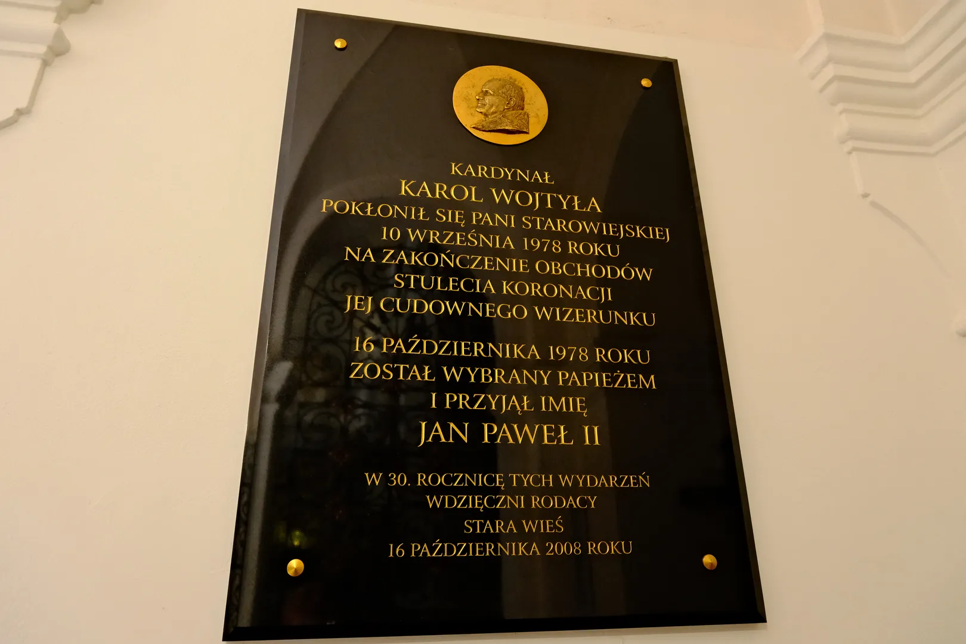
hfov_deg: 73.7
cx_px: 483
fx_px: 644
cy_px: 322
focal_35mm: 24
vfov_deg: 53.1
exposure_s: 1/60
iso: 2500
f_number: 2.8
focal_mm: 16
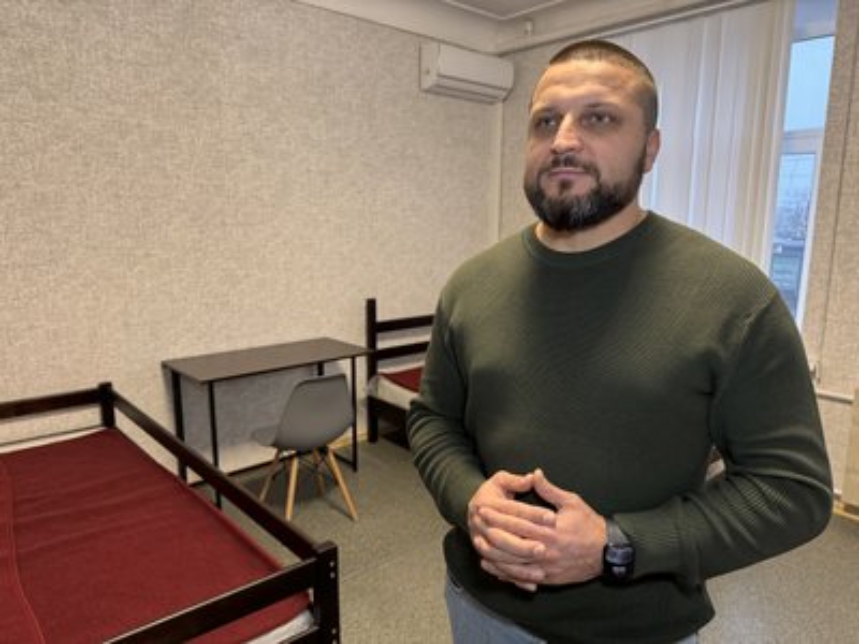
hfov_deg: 71.6
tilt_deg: -10.4
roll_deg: -0.5
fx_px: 596
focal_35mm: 24
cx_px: 430
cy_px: 322
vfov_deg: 56.8
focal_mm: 6.76
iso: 400
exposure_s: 1/50
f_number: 1.78
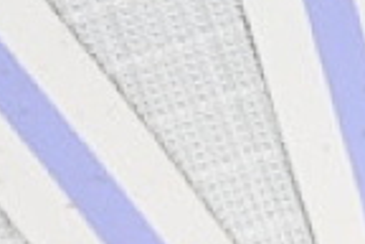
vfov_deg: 2.4
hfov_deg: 3.6
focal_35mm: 561
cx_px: 928
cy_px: -58
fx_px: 5687
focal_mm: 50
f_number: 7.1
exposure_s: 1/80
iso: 160
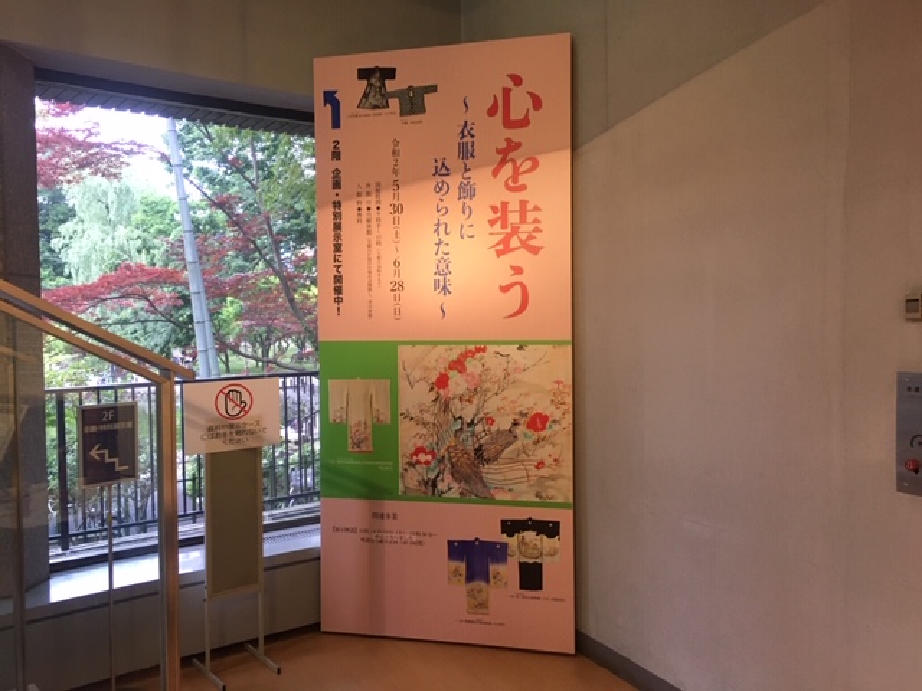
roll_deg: -0.2
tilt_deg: -1.1
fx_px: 772
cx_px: 461
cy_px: 346
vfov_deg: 48.2
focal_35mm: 29
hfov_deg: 61.7
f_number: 2.2
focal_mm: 4.15
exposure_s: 1/30
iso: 160
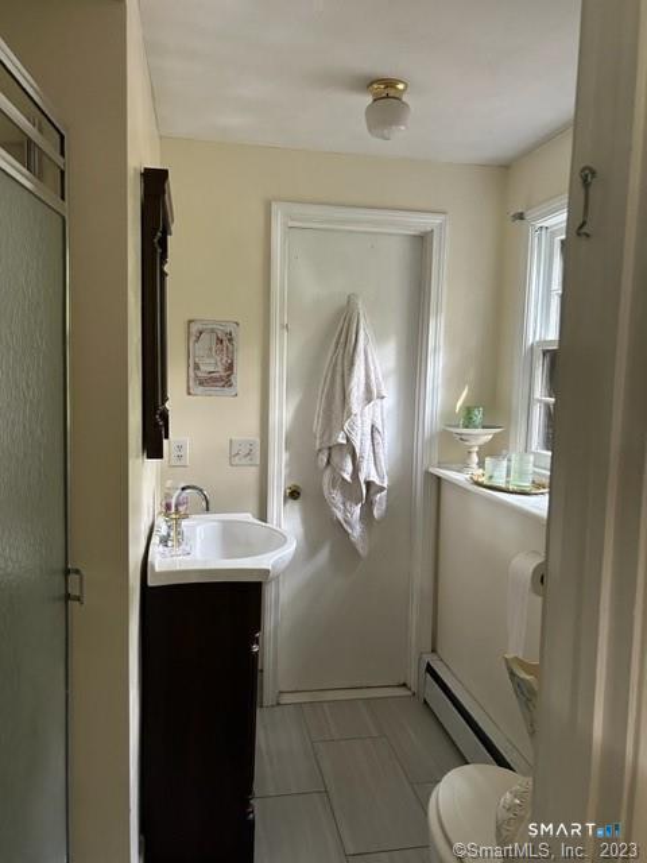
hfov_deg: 53.1
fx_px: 648
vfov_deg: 67.3
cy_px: 432
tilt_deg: -3.3
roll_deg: -2.9
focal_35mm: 26
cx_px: 324
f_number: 1.5
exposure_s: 1/60
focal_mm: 5.7
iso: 320
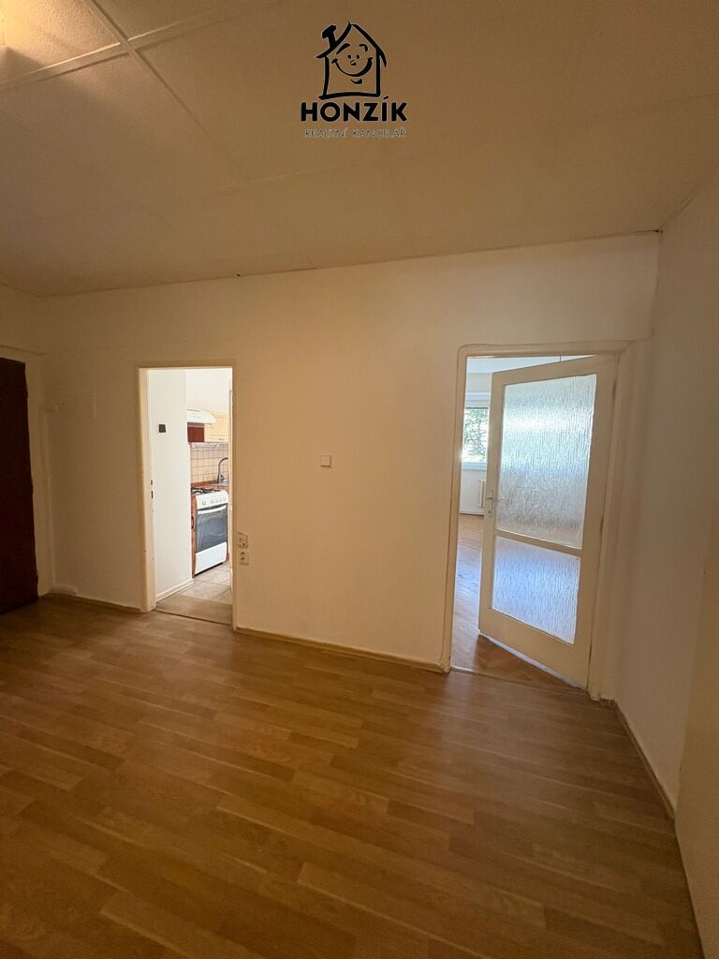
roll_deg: -1.7
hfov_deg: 85.7
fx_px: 388
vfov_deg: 102.1
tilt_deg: -5.6
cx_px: 360
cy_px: 480
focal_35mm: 14
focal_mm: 2.22
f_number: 2.2
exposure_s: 1/50
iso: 640
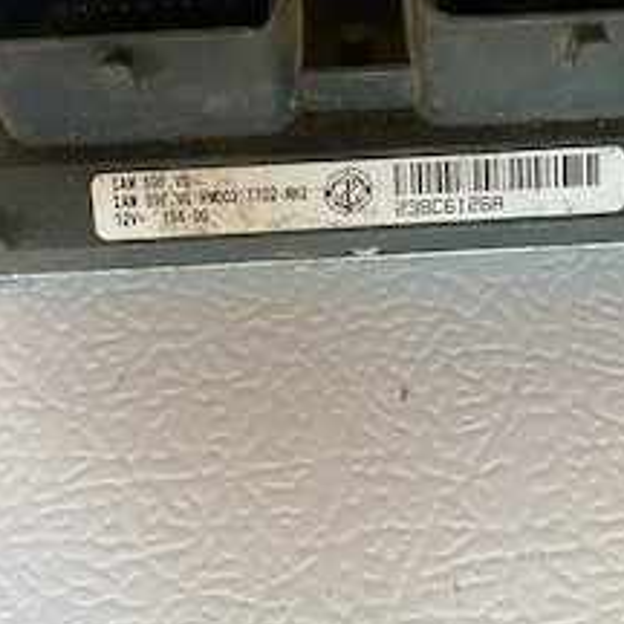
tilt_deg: -66.0
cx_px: 381
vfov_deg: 40.8
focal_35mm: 41
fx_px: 836
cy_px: 251
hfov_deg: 40.7
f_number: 1.8
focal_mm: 4.25
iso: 400
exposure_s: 1/60
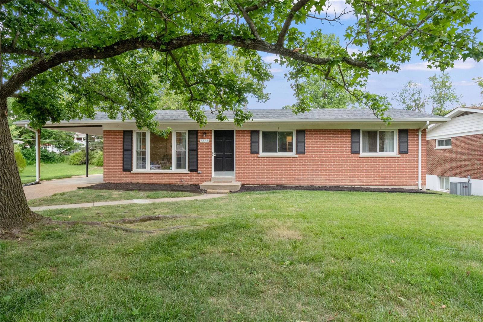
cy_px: 161
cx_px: 242
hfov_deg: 78.6
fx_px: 295
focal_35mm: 22
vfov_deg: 57.2
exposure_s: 1/60
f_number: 8
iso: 400
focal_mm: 11
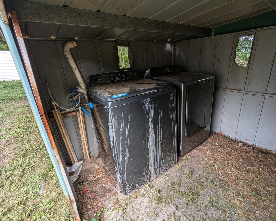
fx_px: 139
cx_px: 150
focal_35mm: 17
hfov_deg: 89.4
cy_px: 112
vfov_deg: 77.0
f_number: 2.2
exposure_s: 1/126
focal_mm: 2.35
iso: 30
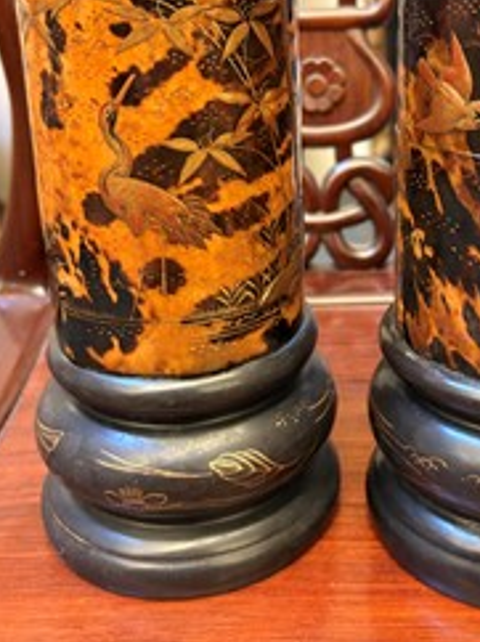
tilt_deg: -16.8
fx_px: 796
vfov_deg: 43.1
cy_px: 199
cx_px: 329
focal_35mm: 43
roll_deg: +0.6
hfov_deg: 33.2
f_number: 1.6
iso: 500
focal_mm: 5.96
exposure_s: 1/25
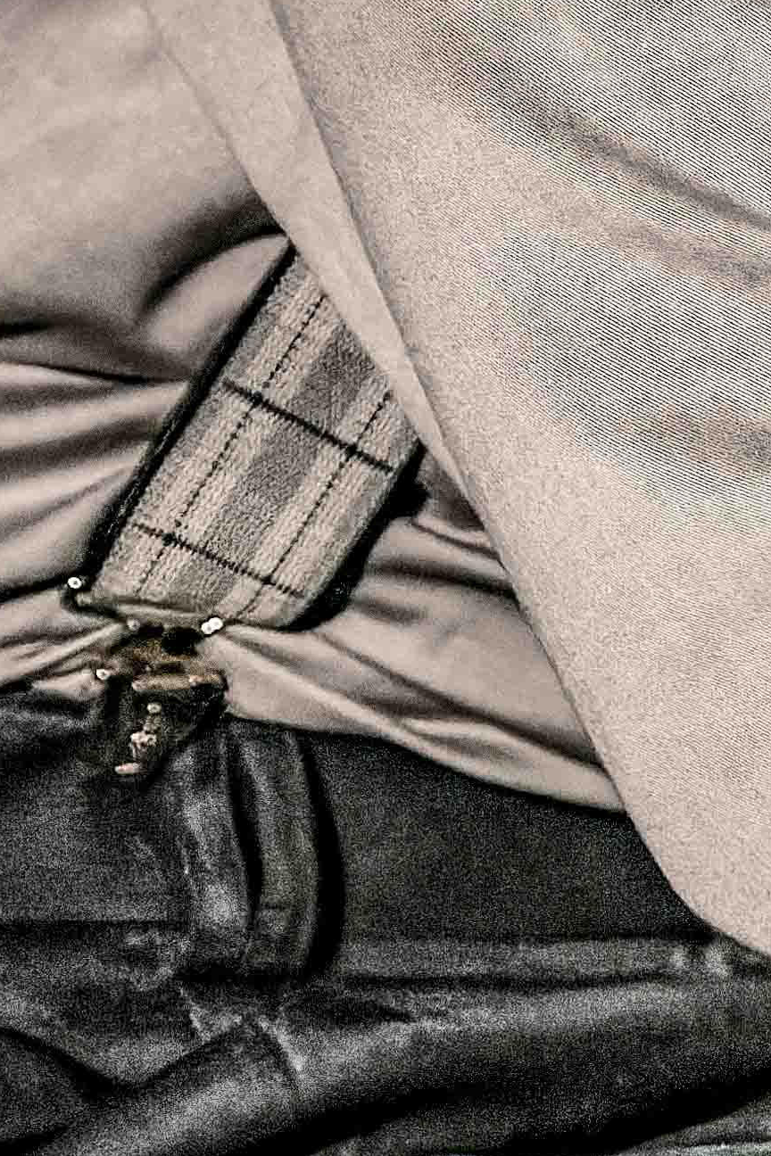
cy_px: -202
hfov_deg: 1.8
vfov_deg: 2.7
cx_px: 886
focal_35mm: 767
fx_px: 24638
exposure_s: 1/200
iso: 3200
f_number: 2.8
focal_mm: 125
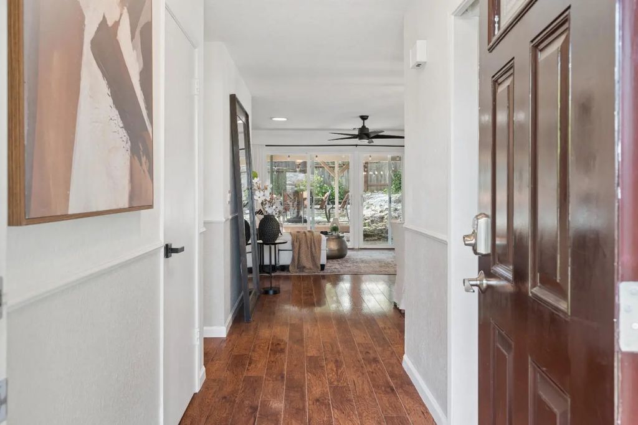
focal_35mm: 28
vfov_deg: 46.4
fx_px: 496
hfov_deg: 65.5
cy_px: 212
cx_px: 319
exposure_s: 1/13
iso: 400
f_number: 7.1
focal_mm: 28
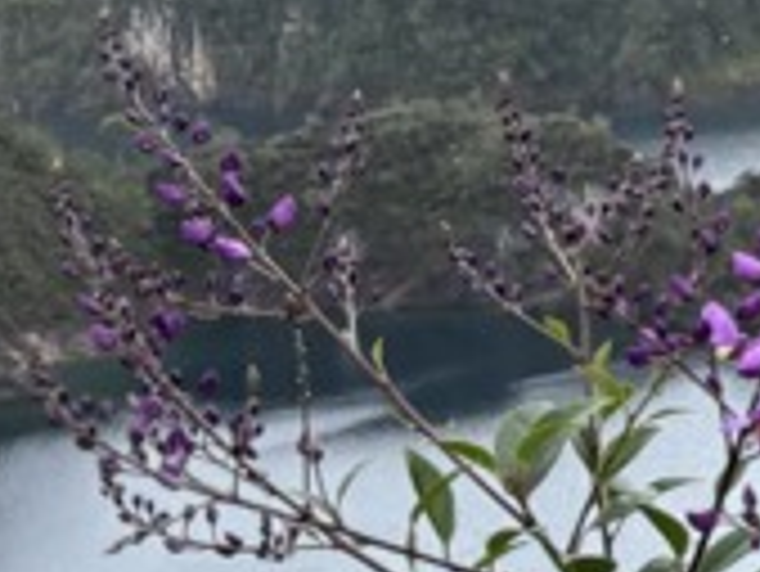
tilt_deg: -7.8
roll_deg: +2.1
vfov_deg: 8.8
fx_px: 3713
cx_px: 1731
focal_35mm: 169
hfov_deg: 10.3
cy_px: 250
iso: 50
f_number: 1.6
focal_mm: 5.96
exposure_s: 1/1642
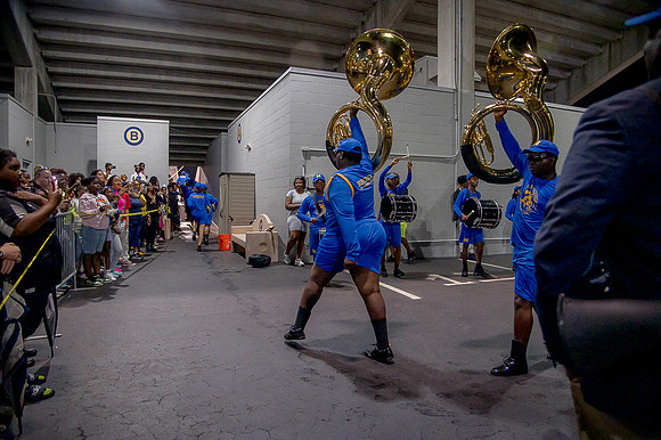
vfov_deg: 53.1
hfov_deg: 73.8
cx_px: 330
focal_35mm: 24
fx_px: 440
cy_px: 220
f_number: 4
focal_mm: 24
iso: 2000
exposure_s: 1/200
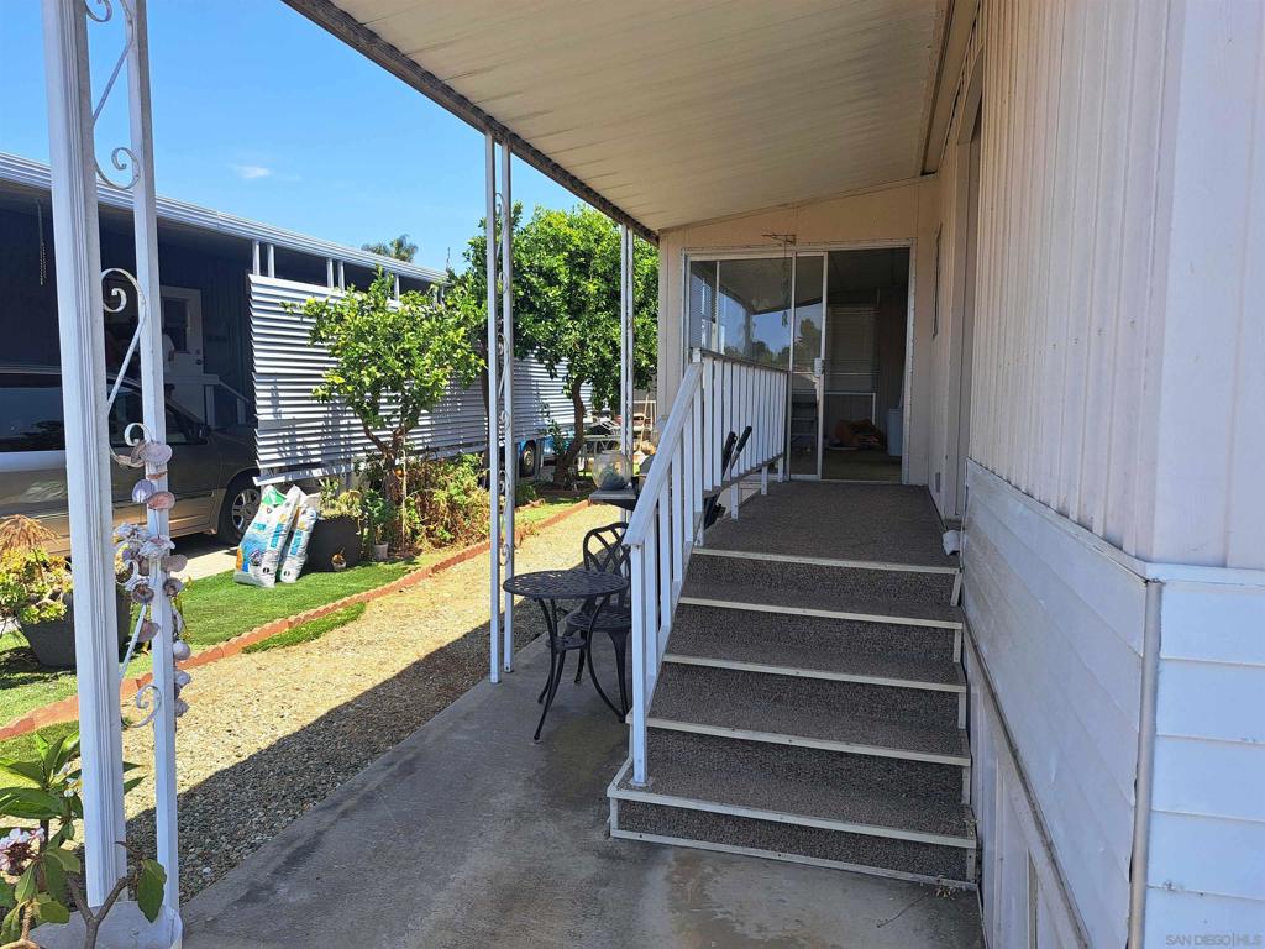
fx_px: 877
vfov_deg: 56.8
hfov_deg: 71.6
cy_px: 474
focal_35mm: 24
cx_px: 632
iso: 50
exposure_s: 1/648
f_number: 1.8
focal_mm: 5.23
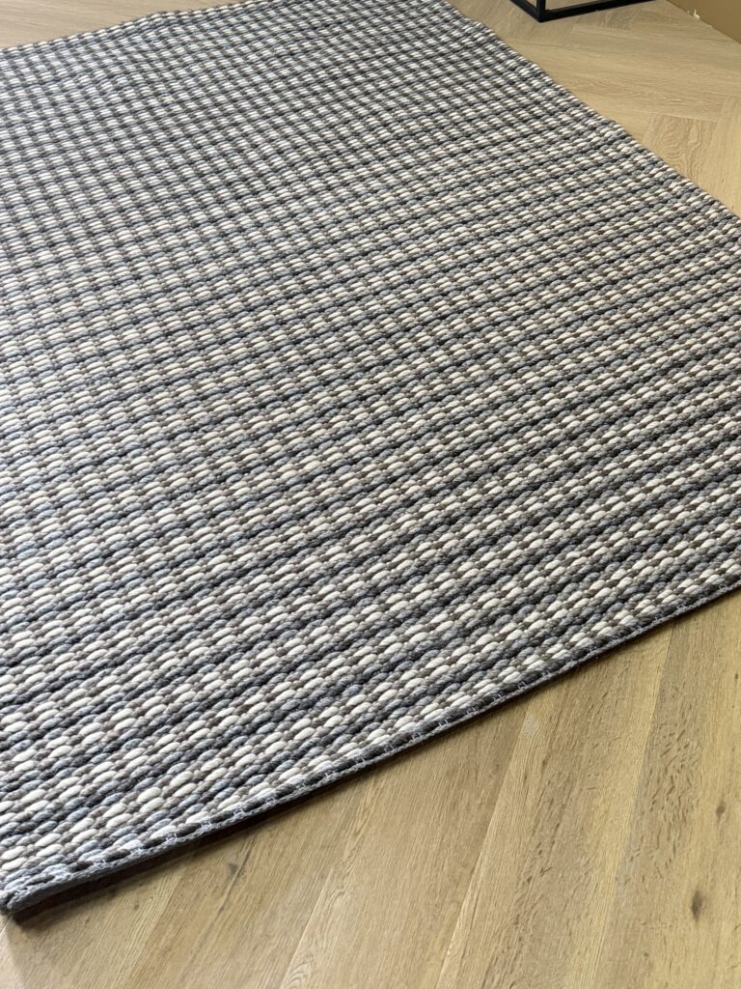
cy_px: 109
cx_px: 517
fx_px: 1284
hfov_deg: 31.8
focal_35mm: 45
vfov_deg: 39.2
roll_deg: -0.3
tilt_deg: -27.6
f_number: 1.78
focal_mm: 6.76
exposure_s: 1/50
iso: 320
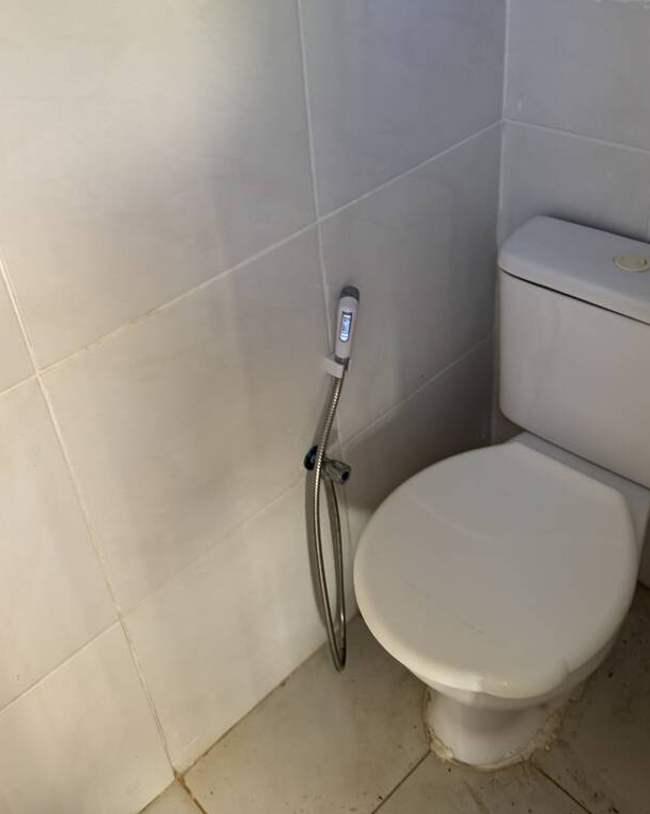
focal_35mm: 33
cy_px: 279
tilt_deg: -33.4
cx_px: 262
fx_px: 794
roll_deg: +9.2
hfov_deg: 44.3
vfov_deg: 53.3
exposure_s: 1/121
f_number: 1.78
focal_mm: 6.76
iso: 200
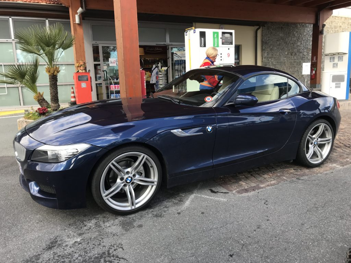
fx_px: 284
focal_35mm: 28
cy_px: 132
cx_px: 176
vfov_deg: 49.7
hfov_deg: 63.4
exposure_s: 1/317
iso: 20
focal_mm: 3.99
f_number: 1.8
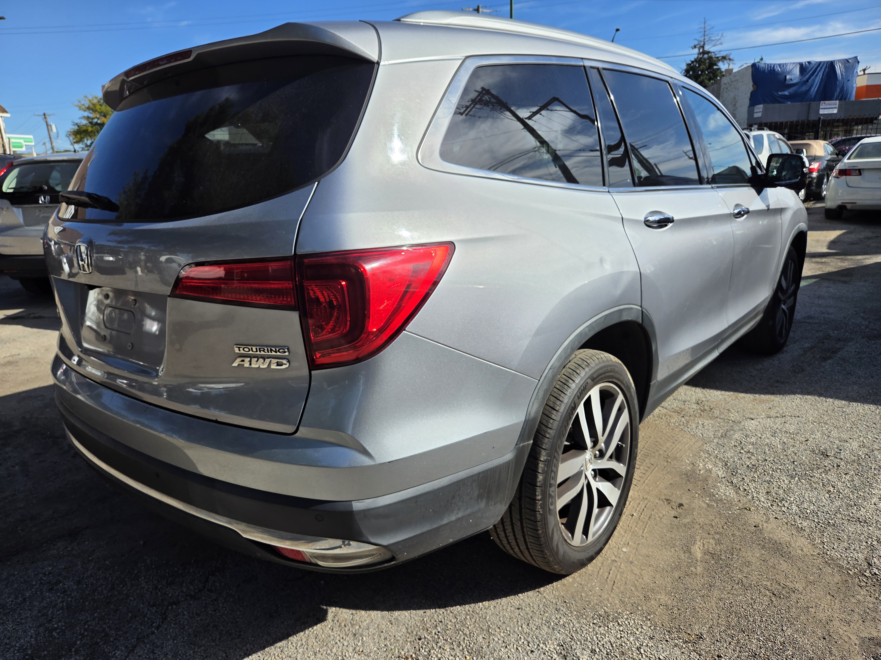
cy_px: 330
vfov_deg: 58.9
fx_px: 585
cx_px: 440
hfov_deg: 73.9
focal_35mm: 23
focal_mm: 5.4
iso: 50
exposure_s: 1/7887
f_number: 1.8
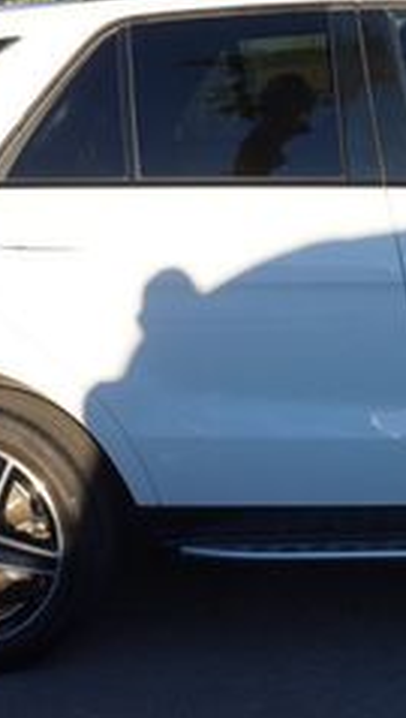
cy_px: 276
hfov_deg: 14.0
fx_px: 1603
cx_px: 484
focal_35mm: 84
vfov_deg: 25.2
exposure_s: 1/100
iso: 100
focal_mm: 20
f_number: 9
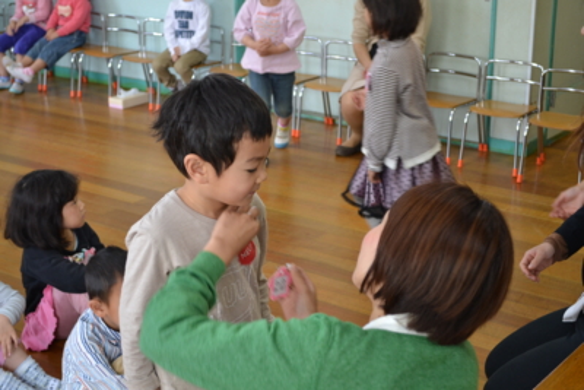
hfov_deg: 31.9
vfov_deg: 21.6
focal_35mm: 63
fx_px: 1022
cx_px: 292
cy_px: 195
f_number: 5.3
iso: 400
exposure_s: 1/25
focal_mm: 42
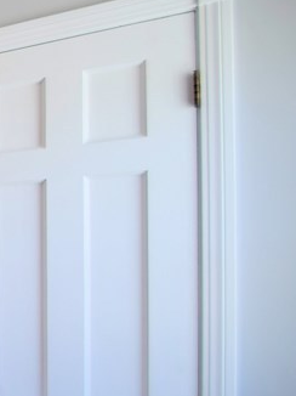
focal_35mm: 48
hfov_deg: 16.9
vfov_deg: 39.1
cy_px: 270
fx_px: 548
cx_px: -356
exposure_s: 1/15
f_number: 3.5
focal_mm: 10
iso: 140
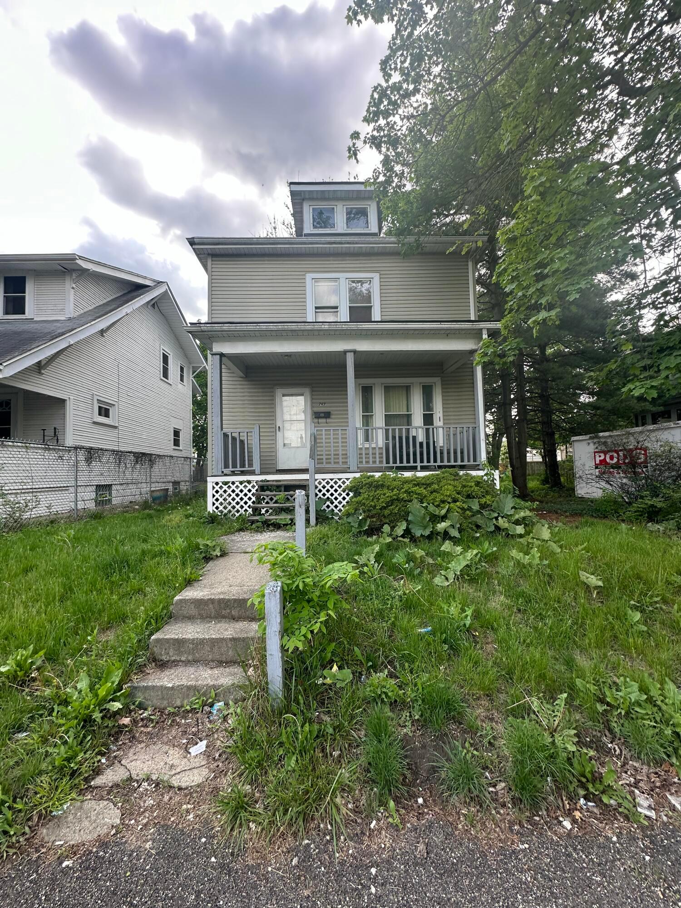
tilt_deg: +4.1
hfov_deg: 85.7
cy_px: 454
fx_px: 367
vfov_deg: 102.1
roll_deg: +1.2
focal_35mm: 14
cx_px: 340
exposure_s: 1/183
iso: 40
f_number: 2.2
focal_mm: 2.22
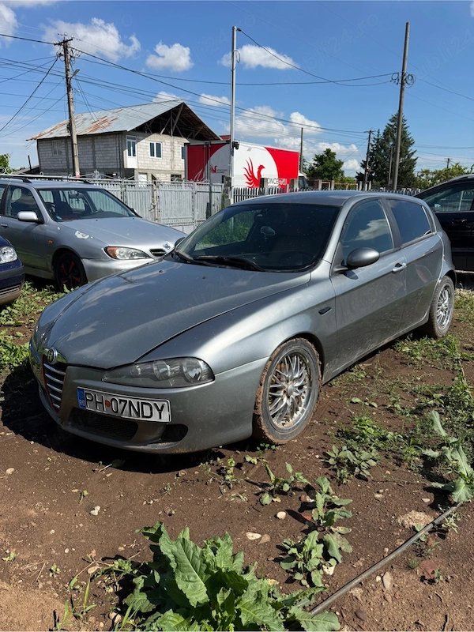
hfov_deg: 56.8
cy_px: 316
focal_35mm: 24
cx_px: 237
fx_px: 438
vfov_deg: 71.6
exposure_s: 1/6711
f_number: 1.78
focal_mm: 6.76
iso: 100
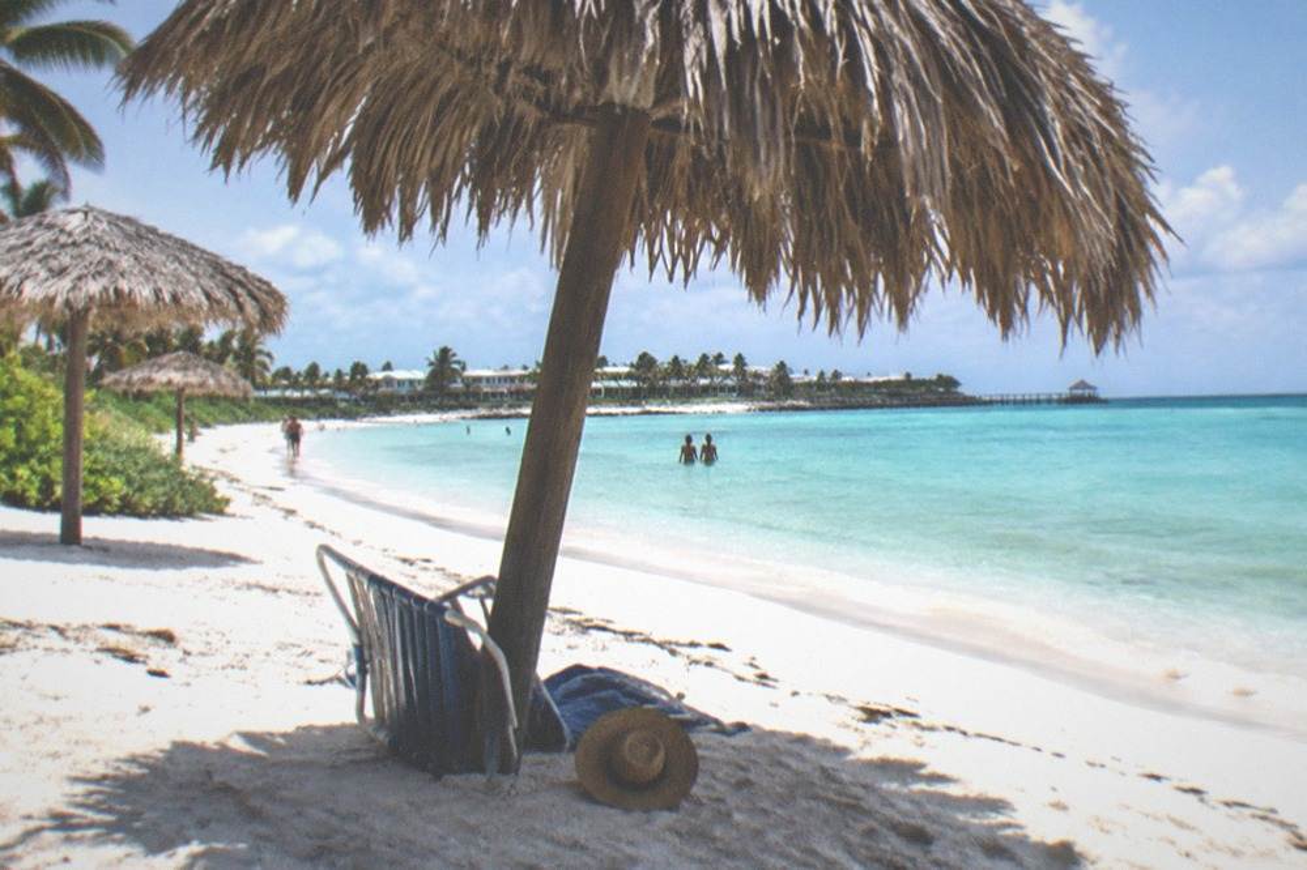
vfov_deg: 27.5
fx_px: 1778
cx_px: 654
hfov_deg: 40.4
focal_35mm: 49
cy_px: 435
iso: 200
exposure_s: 1/800
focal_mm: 49
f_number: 5.6
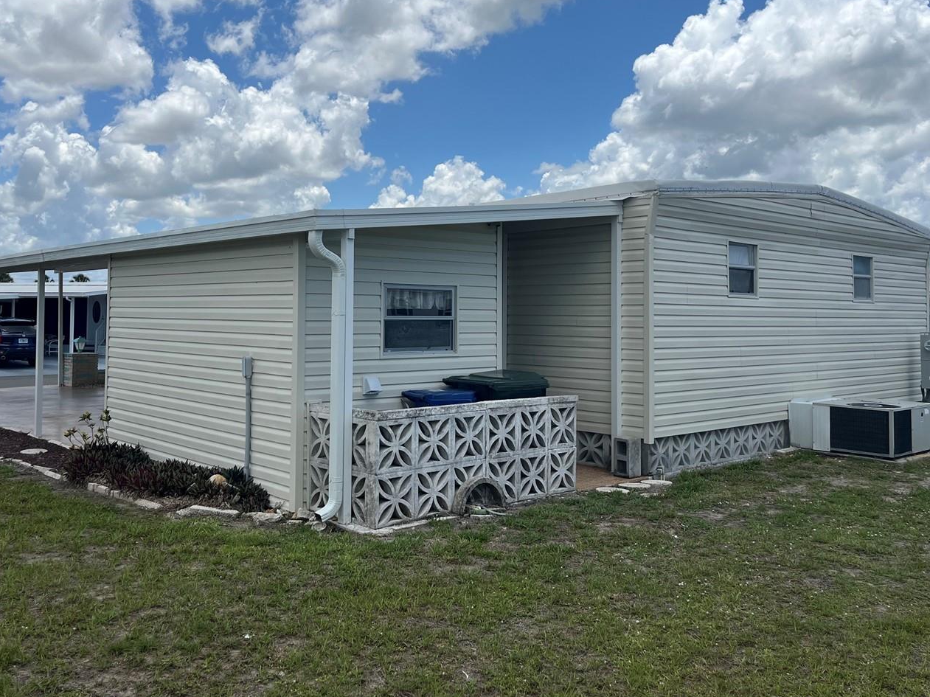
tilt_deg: +1.0
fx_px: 886
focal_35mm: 33
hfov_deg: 55.2
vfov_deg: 42.7
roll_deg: +0.1
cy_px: 274
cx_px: 411
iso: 50
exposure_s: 1/6173
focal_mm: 5.1
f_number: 1.6
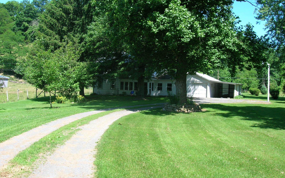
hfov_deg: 52.7
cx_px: 142
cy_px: 84
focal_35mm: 37
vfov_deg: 34.4
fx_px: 287
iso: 50
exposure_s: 1/138
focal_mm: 5.7
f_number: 4.9
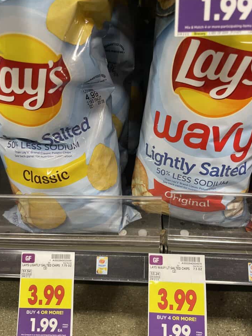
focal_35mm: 28
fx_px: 272
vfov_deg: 63.4
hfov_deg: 49.7
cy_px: 171
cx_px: 134
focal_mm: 4.2
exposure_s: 1/60
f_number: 1.6
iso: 160
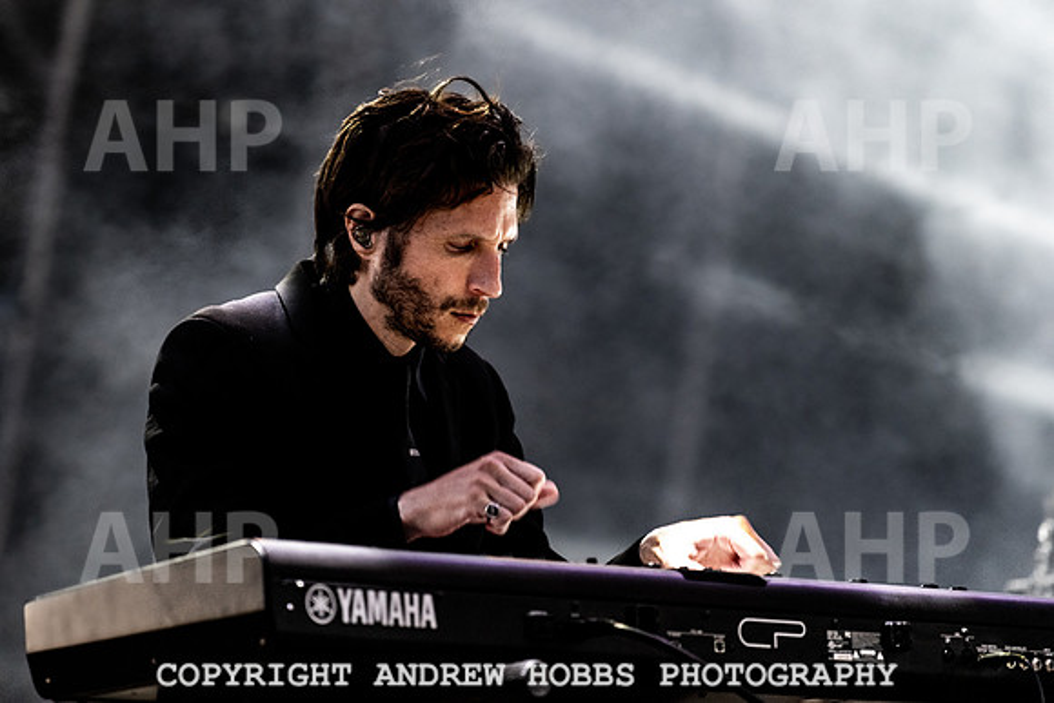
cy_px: 352
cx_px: 474
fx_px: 8141
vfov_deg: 4.9
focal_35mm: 278
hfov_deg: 7.4
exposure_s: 1/80
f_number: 2.8
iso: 2000
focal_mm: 200
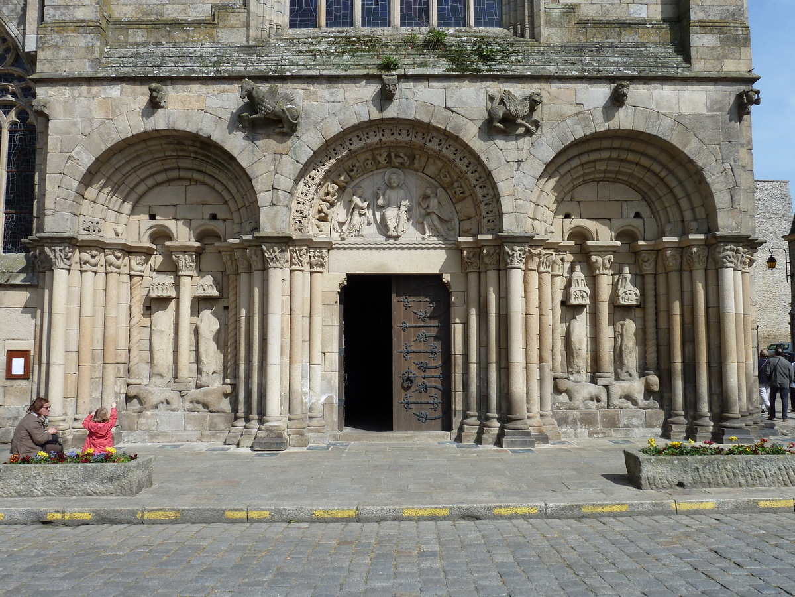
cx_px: 398
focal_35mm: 29
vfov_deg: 48.2
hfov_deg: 61.7
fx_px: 666
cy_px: 298
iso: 80
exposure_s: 1/500
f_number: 4.5
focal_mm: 4.7
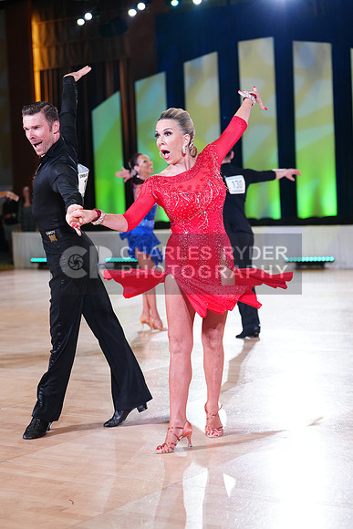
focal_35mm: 70
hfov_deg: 19.5
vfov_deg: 28.8
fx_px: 1029
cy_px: 264
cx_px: 176
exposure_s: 1/400
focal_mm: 70
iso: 2000
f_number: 2.8
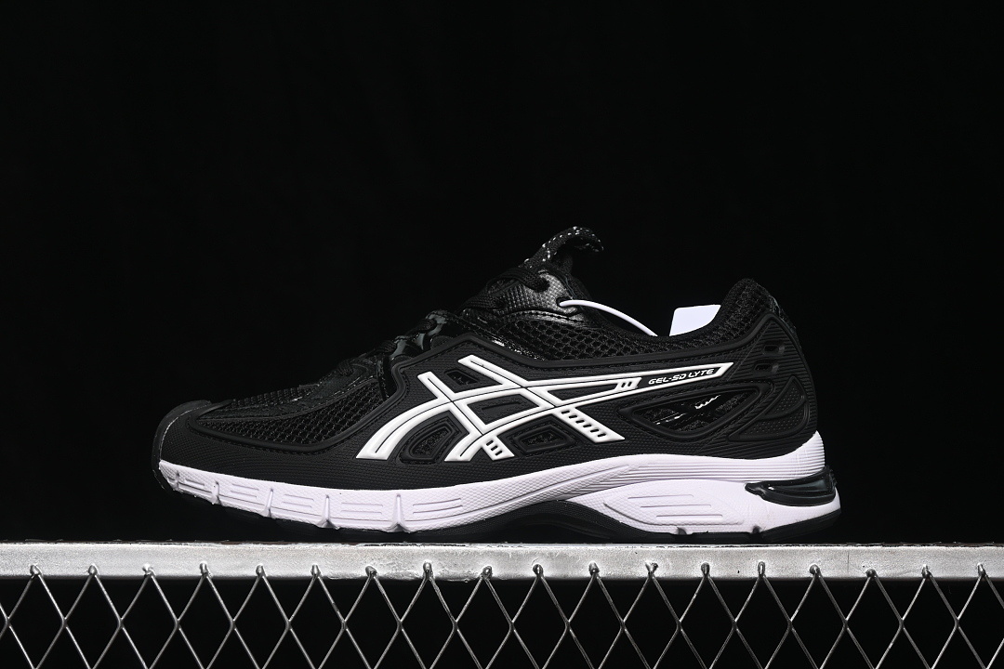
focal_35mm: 75
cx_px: 502
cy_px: 334
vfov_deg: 18.2
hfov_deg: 27.0
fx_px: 2092
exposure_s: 1/50
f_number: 6.3
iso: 160
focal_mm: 50
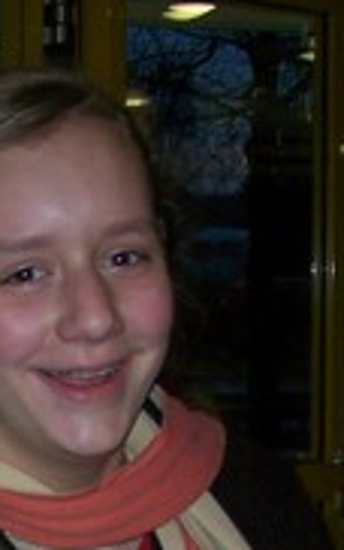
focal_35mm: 177
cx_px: -103
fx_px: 2651
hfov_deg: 7.3
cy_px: 626
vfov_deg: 11.6
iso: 80
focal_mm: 6.3
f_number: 2.8
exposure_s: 1/60
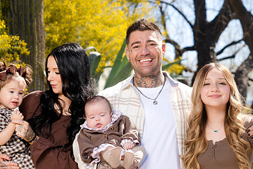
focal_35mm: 111
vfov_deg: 12.3
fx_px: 780
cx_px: 126
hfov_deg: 18.4
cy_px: 118
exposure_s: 1/250
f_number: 5.6
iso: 80
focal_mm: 72
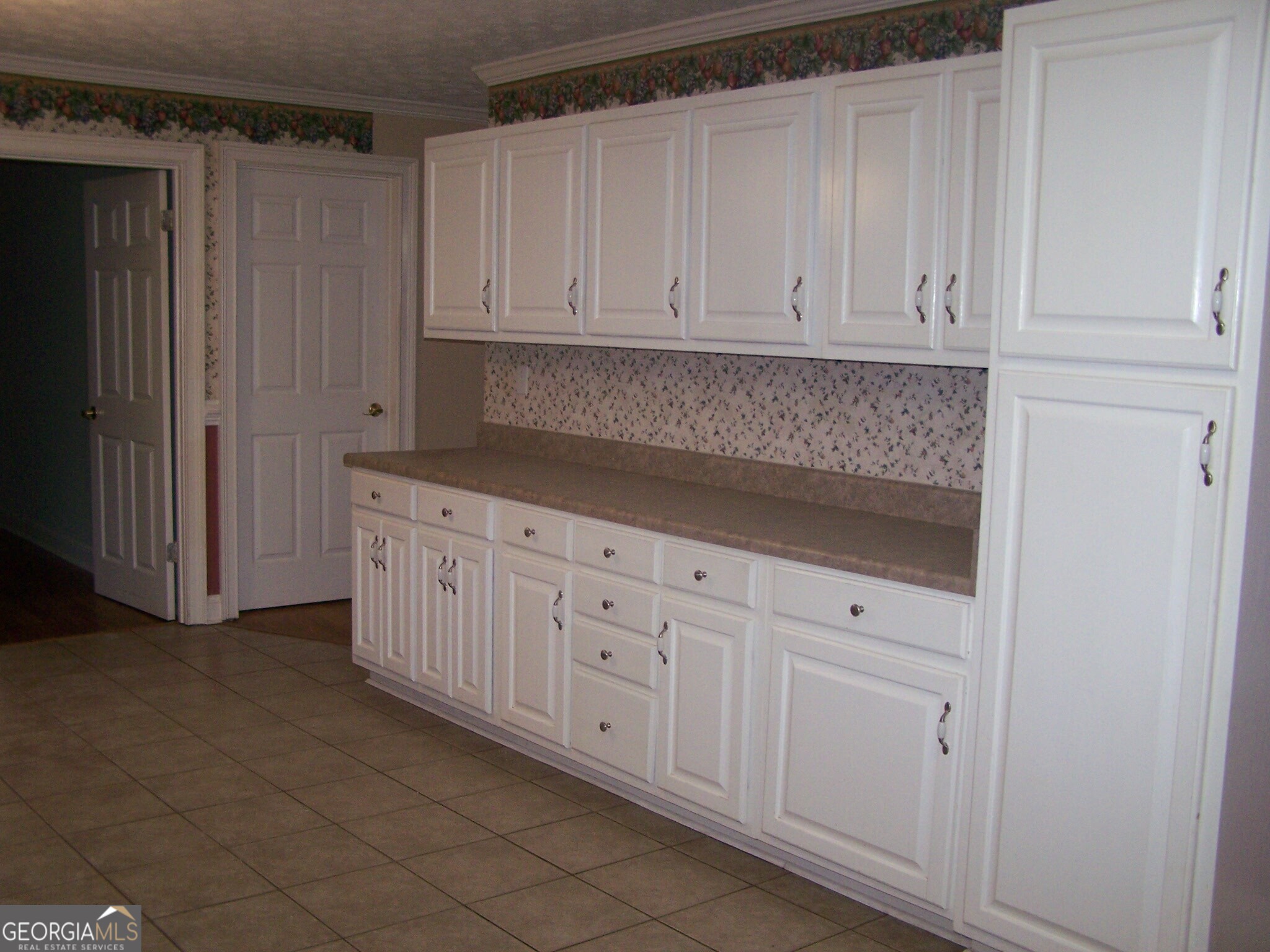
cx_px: 635
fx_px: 1394
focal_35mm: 38
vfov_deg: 37.7
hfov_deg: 49.0
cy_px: 476
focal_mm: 6.3
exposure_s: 1/60
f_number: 2.8
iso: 160
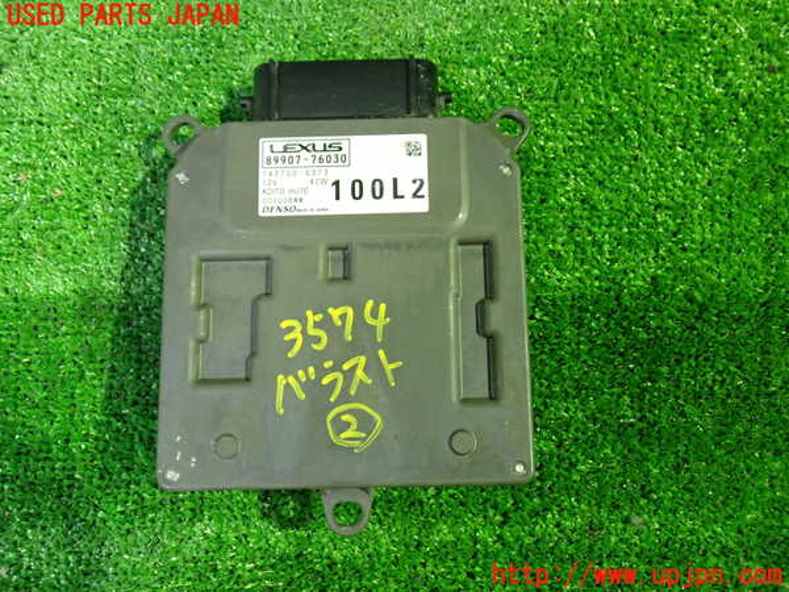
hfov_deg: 60.0
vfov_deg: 46.8
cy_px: 296
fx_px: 684
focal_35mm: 30
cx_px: 394
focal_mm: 5.4
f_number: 2.3
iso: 800
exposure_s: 1/30
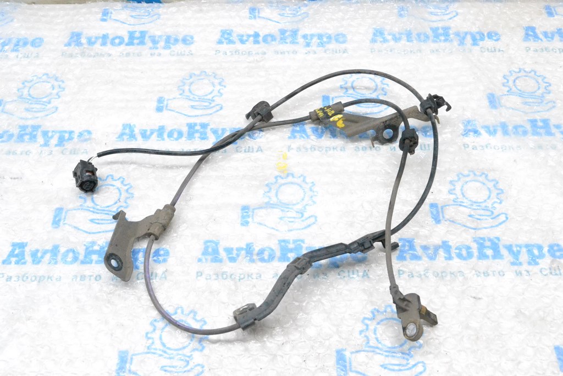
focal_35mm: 45
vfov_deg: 29.9
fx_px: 704
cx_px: 282
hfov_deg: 43.6
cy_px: 188
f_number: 11
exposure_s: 1/100
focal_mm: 30
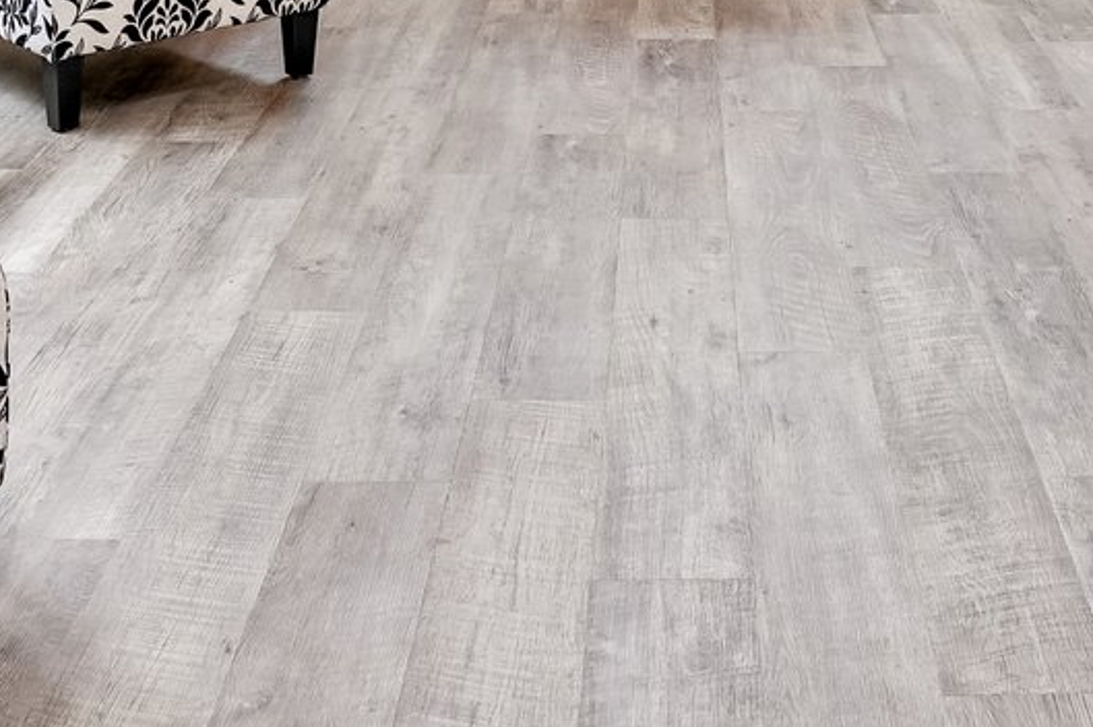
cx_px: 721
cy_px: -501
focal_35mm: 62
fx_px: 1881
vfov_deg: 18.2
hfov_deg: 32.2
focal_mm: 16
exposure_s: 1/40
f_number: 8
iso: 400
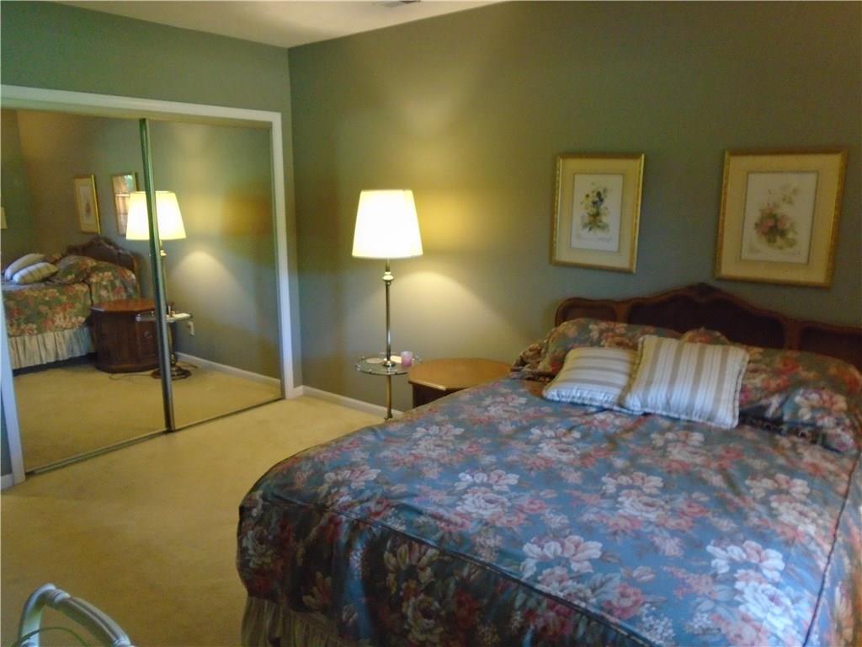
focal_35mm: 26
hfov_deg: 67.3
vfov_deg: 53.1
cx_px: 431
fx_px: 647
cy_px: 324
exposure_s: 1/20
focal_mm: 4.6
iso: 640
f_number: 3.2
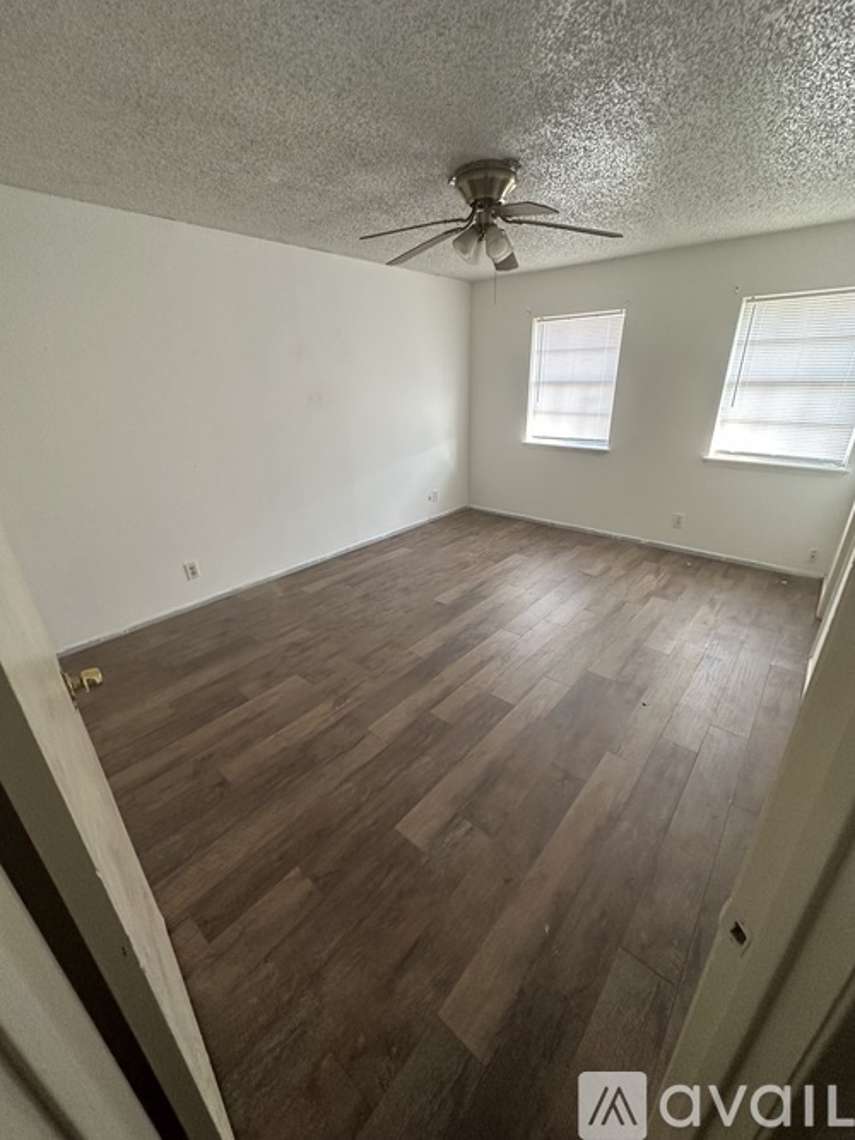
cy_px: 570
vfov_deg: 102.1
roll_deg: +1.2
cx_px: 428
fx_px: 461
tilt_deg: -24.5
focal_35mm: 14
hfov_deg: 85.7
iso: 320
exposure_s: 1/84
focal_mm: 2.22
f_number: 2.2
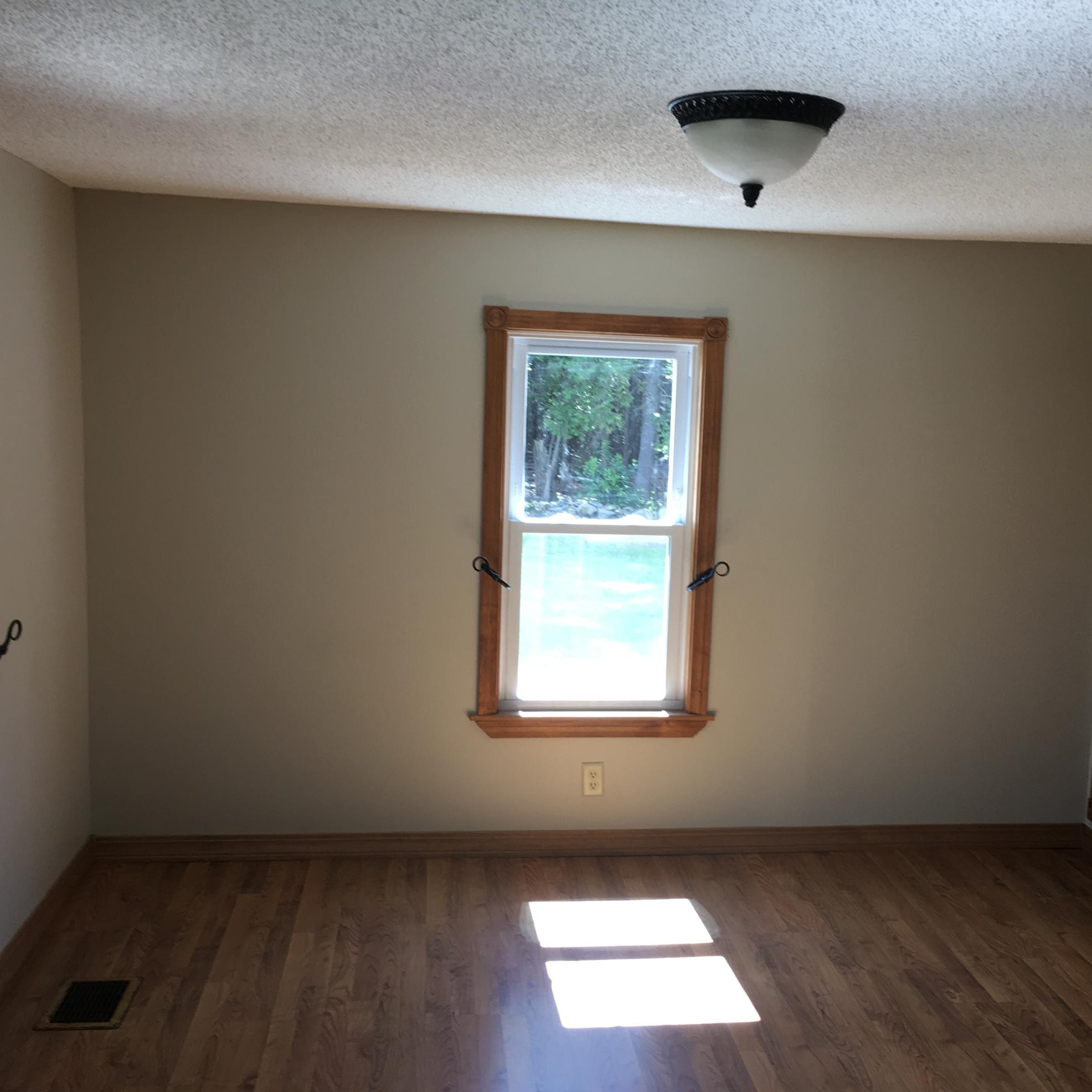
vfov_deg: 42.8
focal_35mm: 39
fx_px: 1392
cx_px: 640
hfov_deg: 42.7
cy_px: 591
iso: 32
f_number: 2.2
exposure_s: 1/40
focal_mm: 4.15
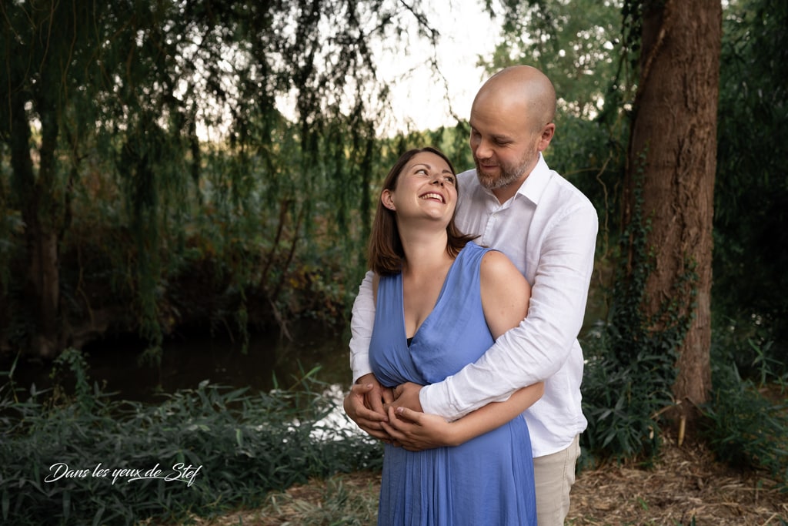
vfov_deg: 37.9
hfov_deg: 54.4
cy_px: 263
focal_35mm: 35
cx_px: 394
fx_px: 766
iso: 400
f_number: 3.5
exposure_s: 1/320
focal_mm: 35
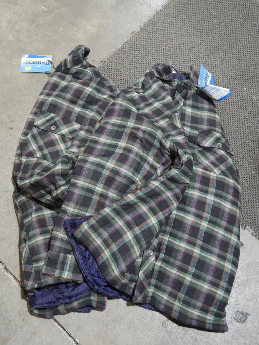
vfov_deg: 44.8
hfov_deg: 34.4
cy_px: 172
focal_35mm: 42
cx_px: 130
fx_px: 419
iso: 500
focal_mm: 21
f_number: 4.6
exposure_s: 1/60
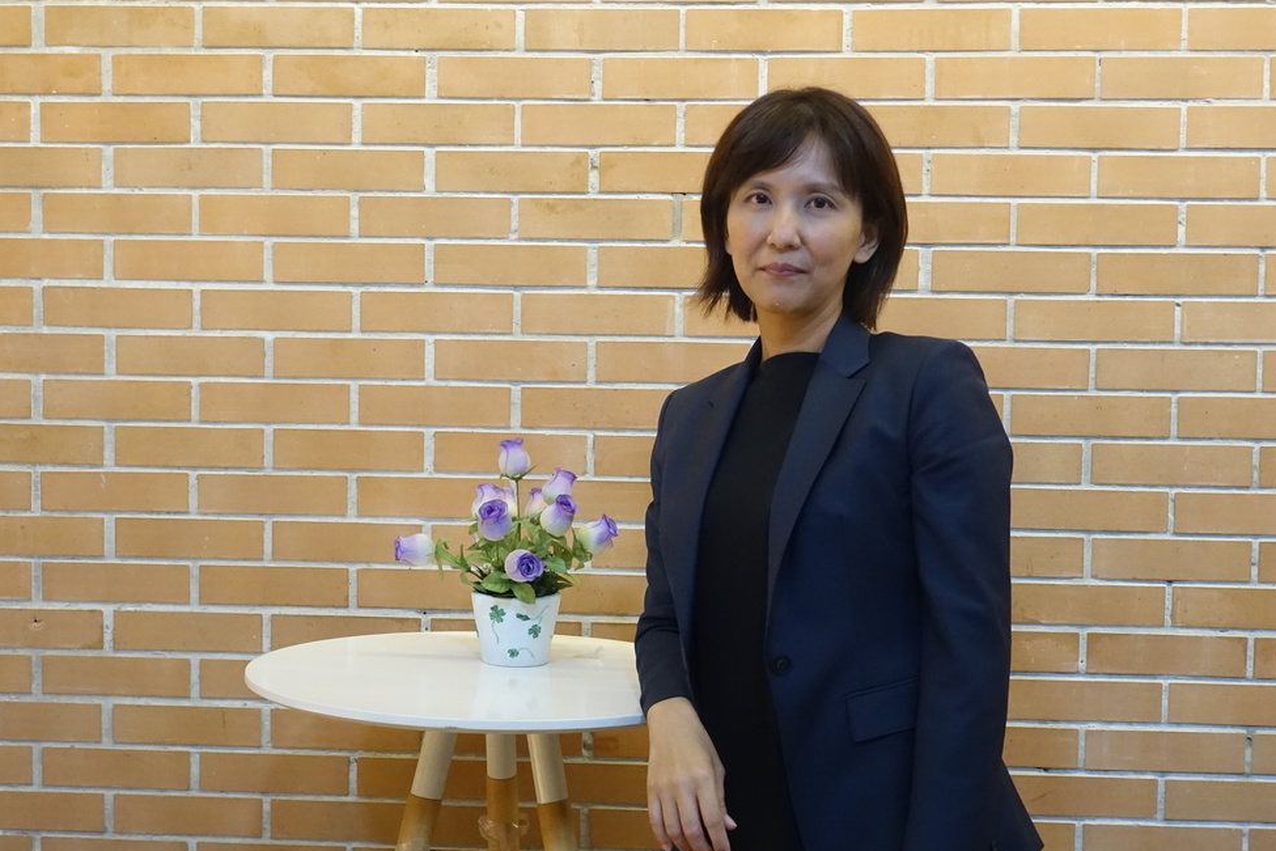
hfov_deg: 41.1
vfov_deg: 28.0
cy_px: 483
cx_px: 657
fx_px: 1701
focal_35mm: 48
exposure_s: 1/40
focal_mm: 14.3
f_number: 2.8
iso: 2000
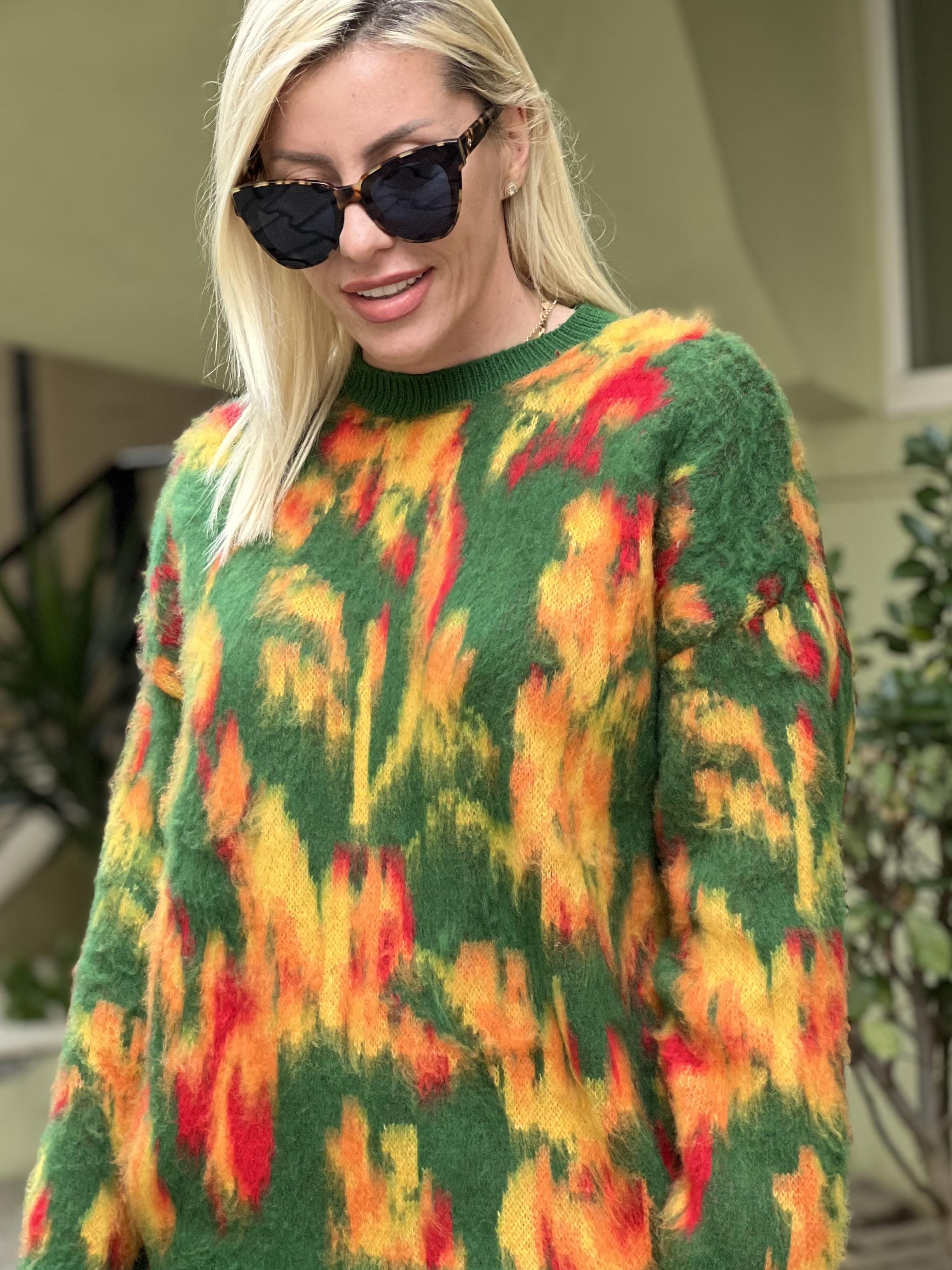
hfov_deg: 15.1
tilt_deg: -2.2
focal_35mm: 98
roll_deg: +2.6
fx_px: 3594
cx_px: 356
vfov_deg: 20.0
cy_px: 768
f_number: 2.8
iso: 160
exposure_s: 1/121
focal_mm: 9
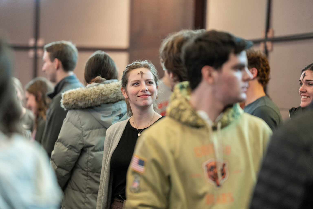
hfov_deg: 23.9
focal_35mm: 85
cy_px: 104
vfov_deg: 16.1
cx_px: 156
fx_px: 739
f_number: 1.4
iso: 1600
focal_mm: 85
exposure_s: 1/125
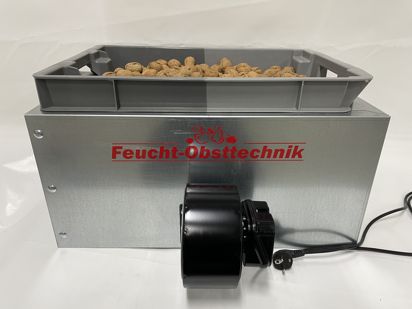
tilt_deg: -24.1
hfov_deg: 67.3
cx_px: 206
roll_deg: +0.1
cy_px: 154
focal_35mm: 26
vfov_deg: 53.1
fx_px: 309
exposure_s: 1/50
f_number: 1.6
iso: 100
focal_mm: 4.2
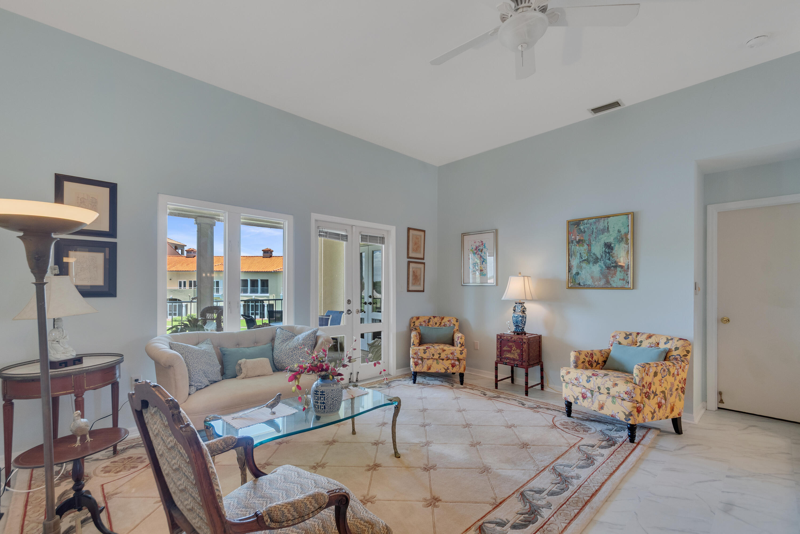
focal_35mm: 15
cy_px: 267
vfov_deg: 77.3
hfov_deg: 100.4
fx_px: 333
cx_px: 400
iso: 320
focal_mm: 10
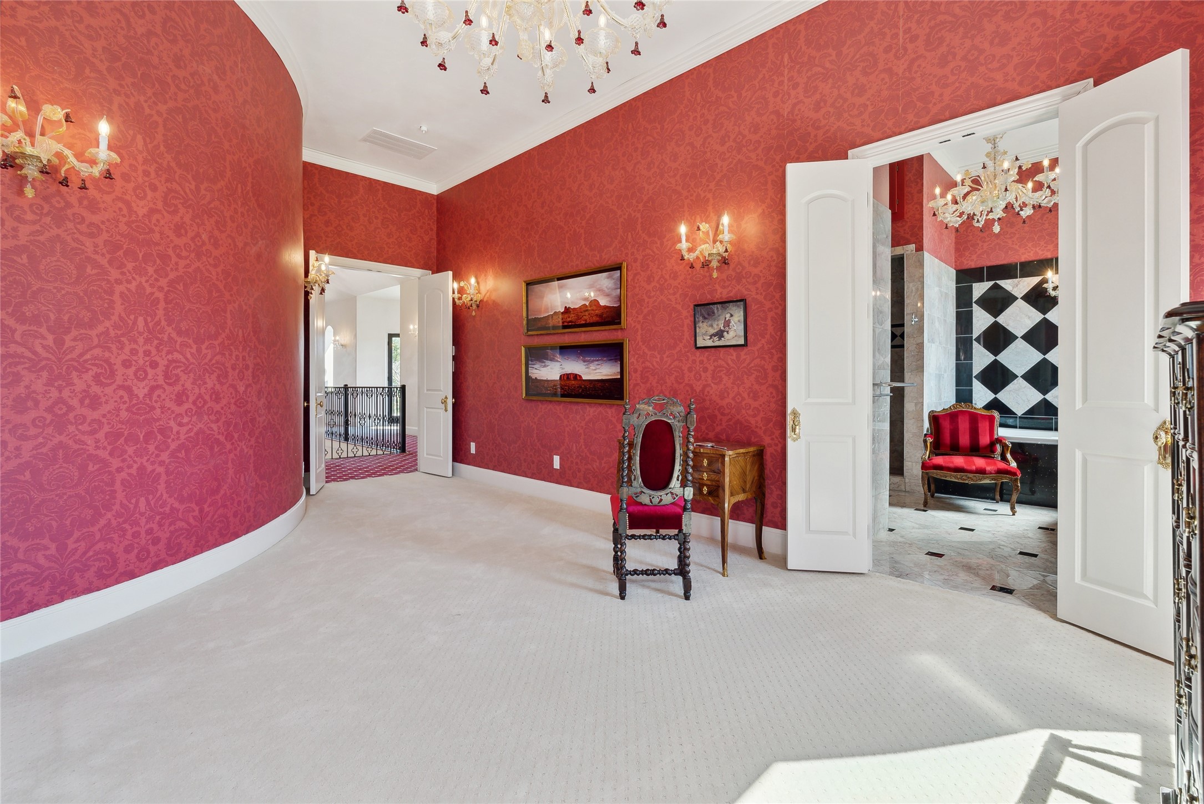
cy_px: 402
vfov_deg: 73.8
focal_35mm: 16
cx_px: 602
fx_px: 535
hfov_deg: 96.7
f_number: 8
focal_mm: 16
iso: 640
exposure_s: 1/50
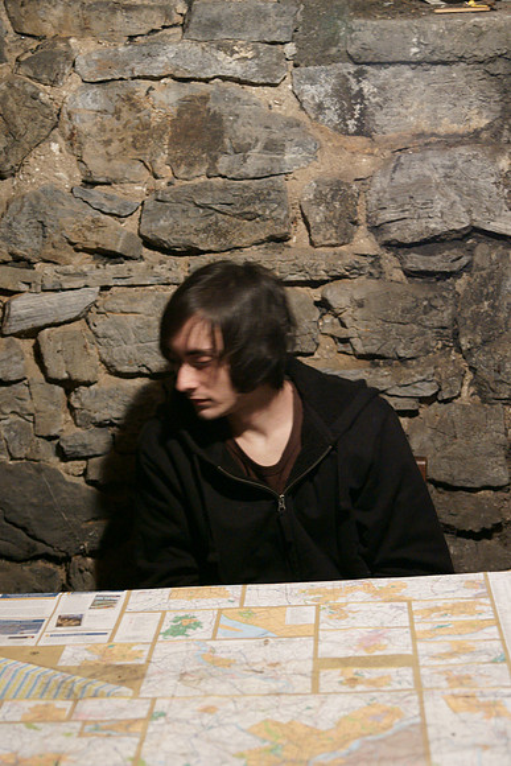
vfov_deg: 29.9
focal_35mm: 68
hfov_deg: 20.2
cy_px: 383
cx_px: 256
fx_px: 1436
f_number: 2.8
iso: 1600
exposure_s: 1/25
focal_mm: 45
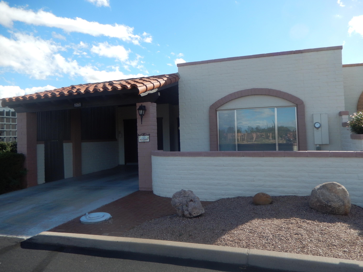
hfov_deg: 65.3
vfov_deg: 51.3
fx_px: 283
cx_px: 184
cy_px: 125
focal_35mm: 27
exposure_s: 1/1000
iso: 125
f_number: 3.4
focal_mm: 4.5
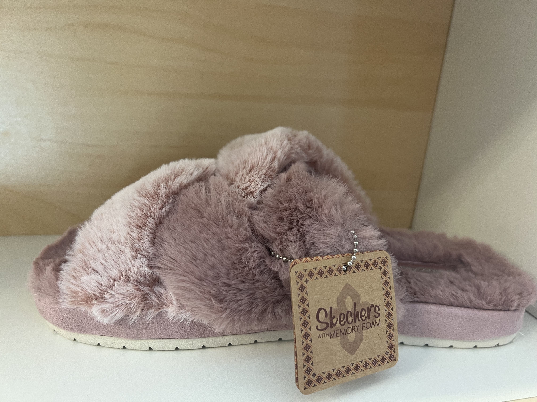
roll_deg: -4.0
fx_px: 403
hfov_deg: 67.3
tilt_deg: -18.0
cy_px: 201
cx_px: 268
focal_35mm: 26
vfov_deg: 53.1
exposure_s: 1/50
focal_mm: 5.7
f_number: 1.5
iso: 125
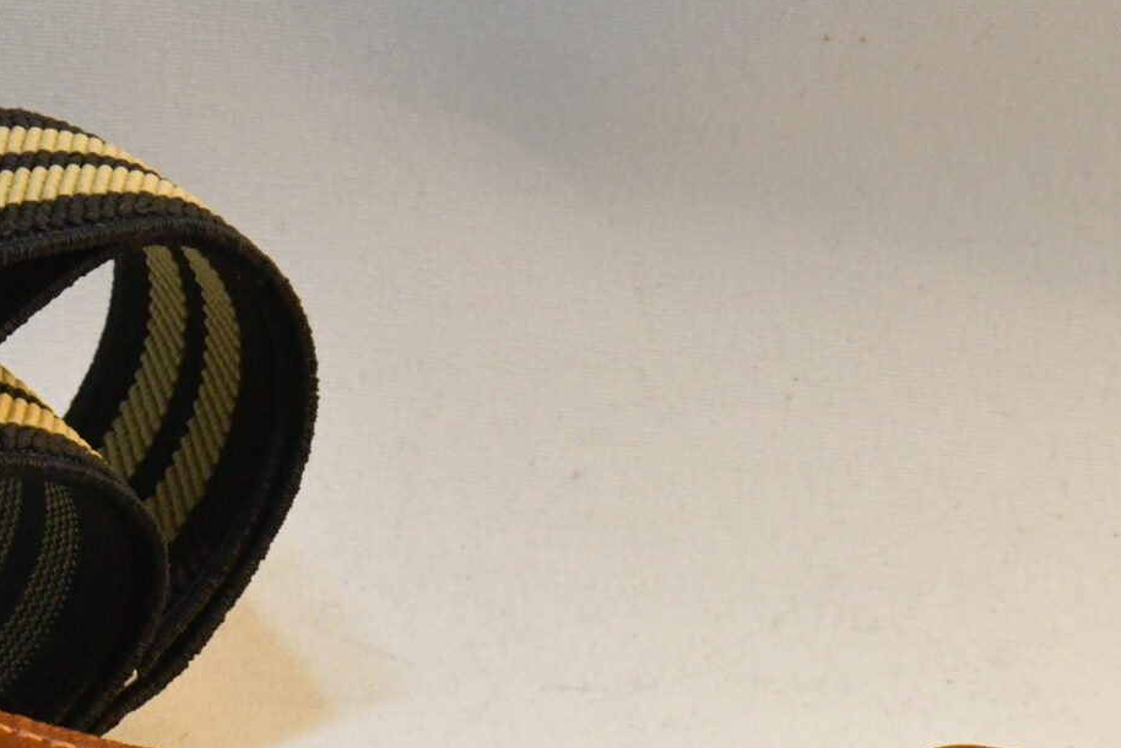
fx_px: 9157
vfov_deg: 4.7
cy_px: 443
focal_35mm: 294
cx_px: -299
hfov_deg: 6.9
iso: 6400
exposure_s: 1/125
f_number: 14
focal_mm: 105
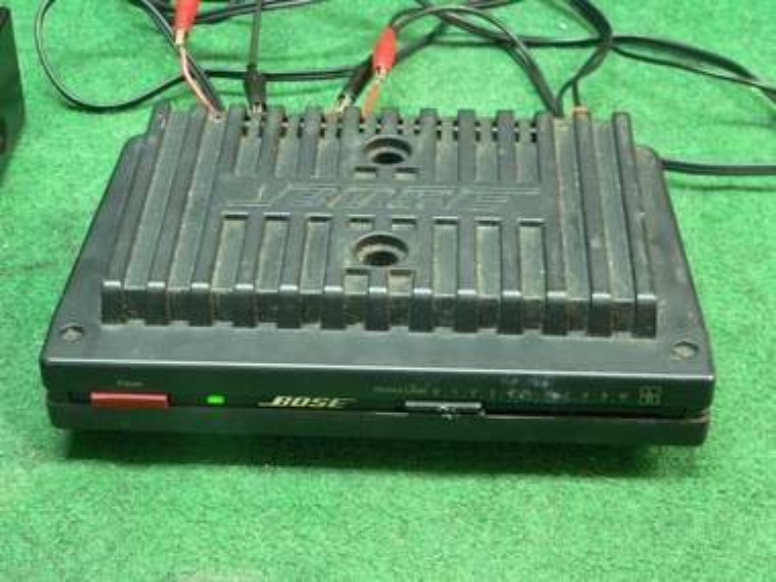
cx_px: 388
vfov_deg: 20.7
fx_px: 1592
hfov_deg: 27.4
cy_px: 291
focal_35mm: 71
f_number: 2.8
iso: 200
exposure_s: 1/4
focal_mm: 11.9
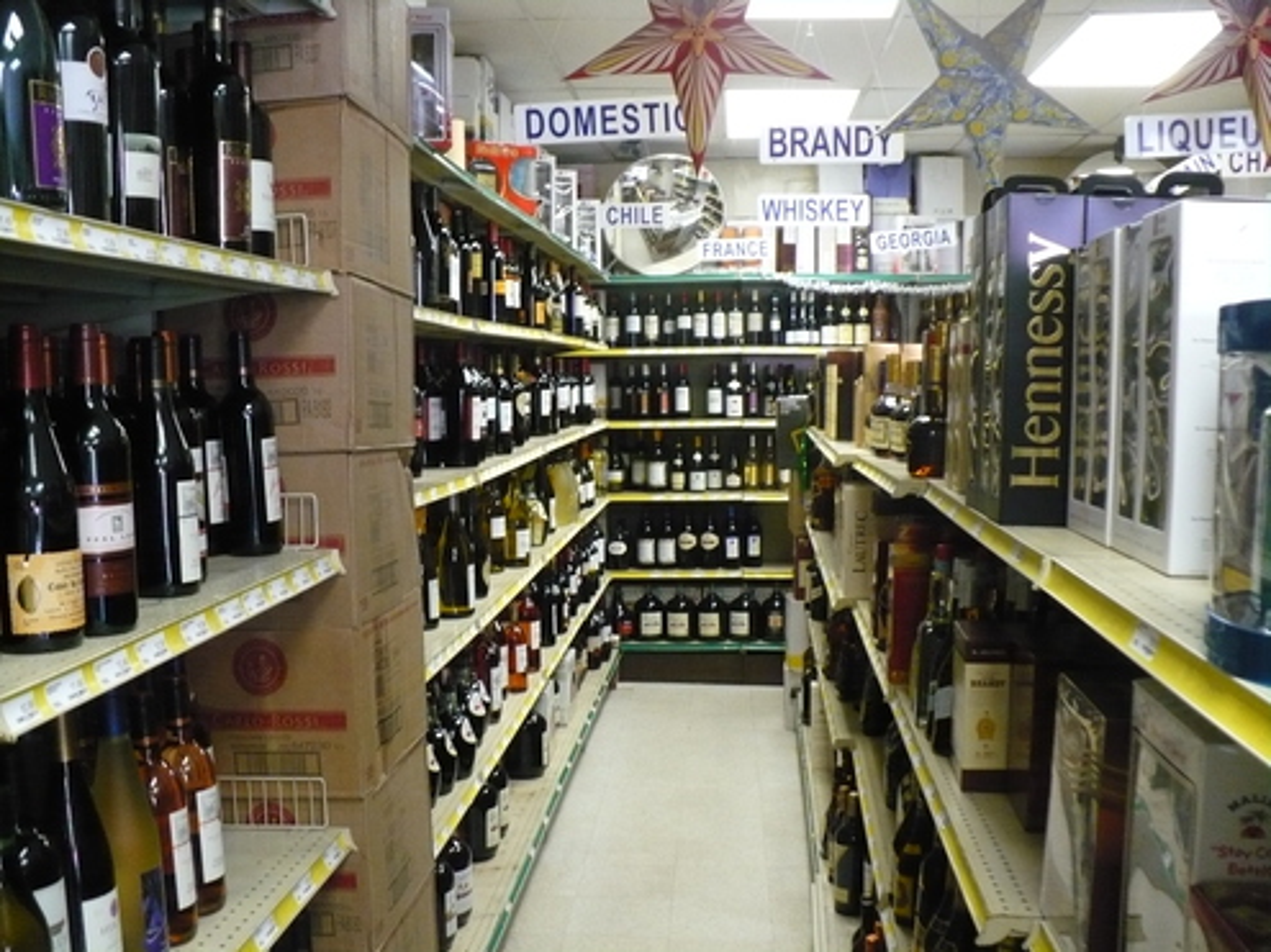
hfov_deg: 50.1
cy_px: 476
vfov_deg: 38.7
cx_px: 636
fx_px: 1358
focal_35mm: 37
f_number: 2.8
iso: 400
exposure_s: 1/30
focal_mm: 6.1
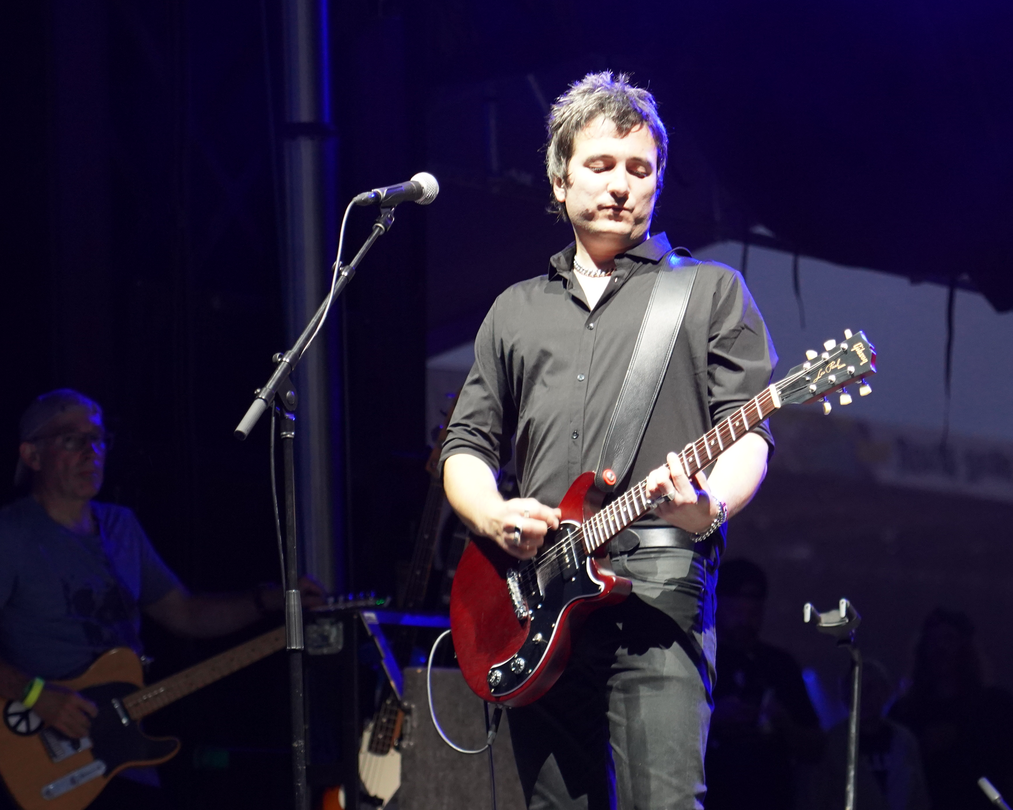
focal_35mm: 169
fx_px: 5067
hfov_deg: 11.4
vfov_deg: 9.1
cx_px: 702
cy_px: 370
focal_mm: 105
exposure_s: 1/125
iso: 3200
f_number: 4
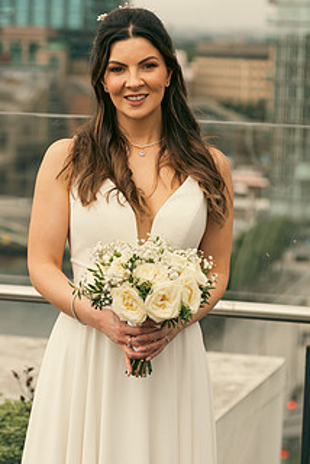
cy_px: 254
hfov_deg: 12.2
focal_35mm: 112
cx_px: 132
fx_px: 1447
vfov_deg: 18.3
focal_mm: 80
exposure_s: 1/250
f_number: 3.5
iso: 160
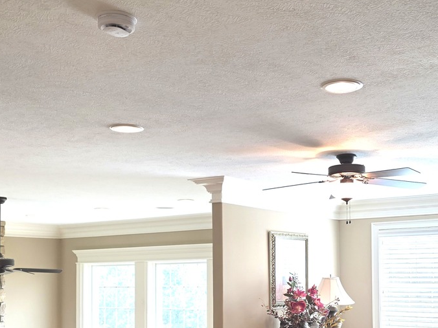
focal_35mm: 49
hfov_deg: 38.7
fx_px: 620
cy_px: 270
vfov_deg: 28.9
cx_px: 263
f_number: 1.7
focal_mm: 6.3
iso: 64
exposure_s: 1/120
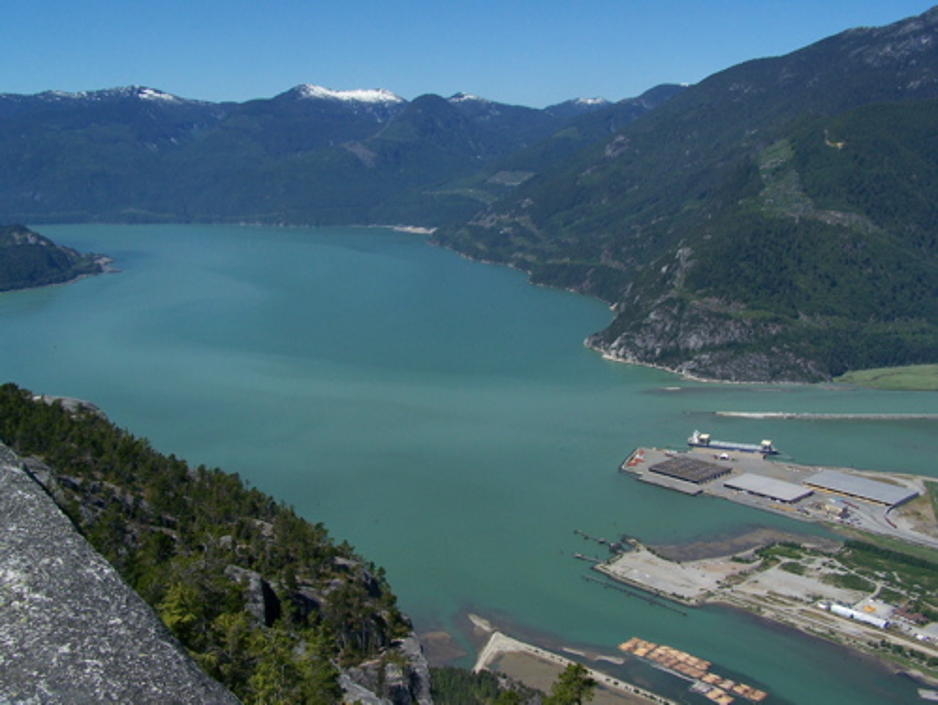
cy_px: 352
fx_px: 1030
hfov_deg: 48.9
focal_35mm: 38
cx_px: 469
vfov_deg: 37.8
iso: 80
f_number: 5.6
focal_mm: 6.3
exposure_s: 1/500
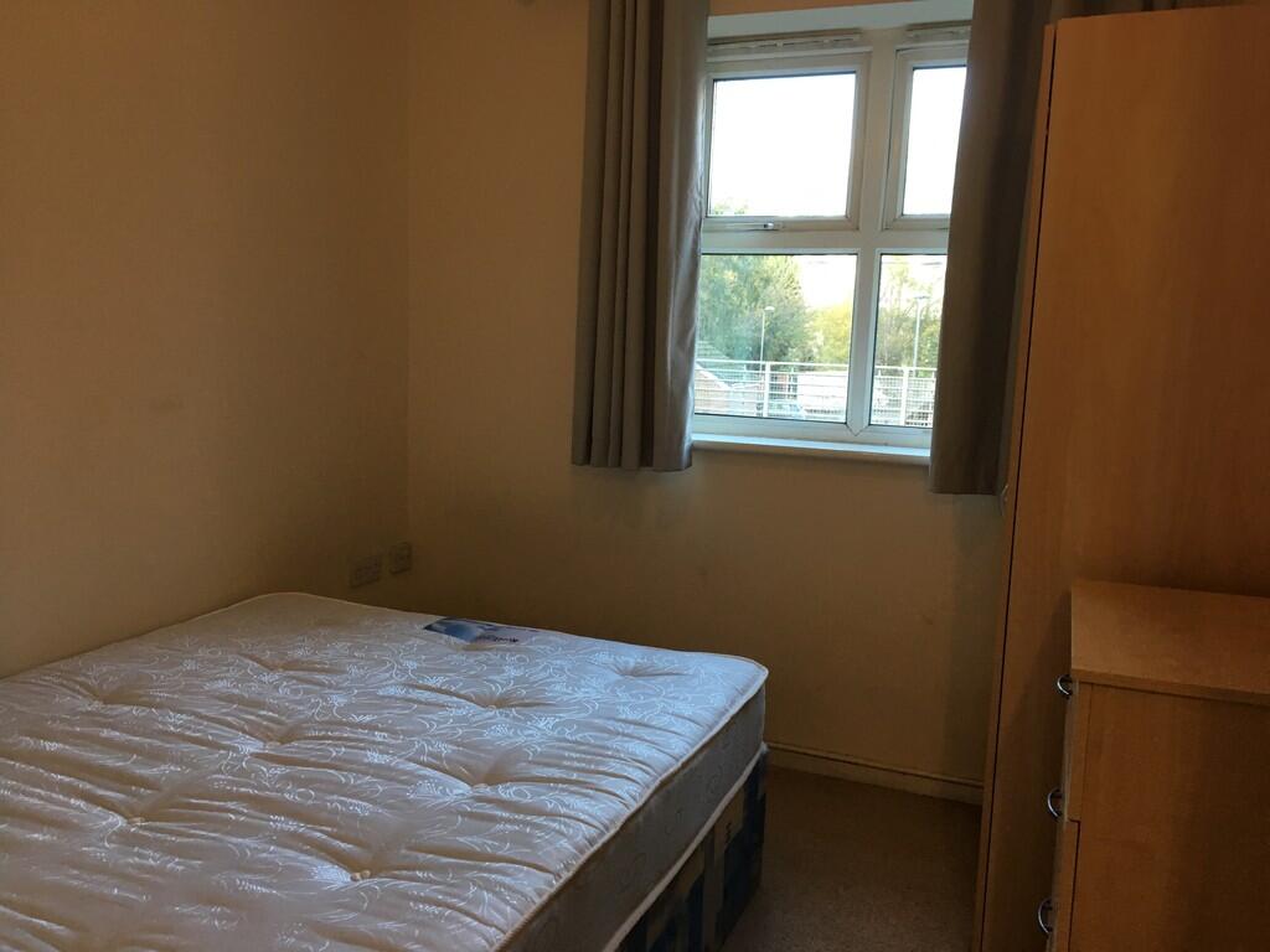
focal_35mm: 29
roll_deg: -2.5
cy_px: 476
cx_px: 635
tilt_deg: -7.6
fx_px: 1064
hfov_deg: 61.7
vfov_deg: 48.2
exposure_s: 1/33
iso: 64
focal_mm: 4.15
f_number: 2.2
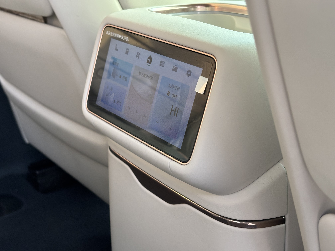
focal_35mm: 52
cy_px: 126
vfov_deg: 28.0
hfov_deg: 36.8
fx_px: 503
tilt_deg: -20.7
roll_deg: -1.2
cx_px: 168
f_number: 1.6
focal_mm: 5.96
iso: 125
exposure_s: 1/54
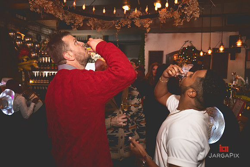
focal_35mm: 25
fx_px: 176
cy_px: 80
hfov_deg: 70.6
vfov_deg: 50.6
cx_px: 120
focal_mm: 24
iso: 3200
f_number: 3.2
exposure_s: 1/100
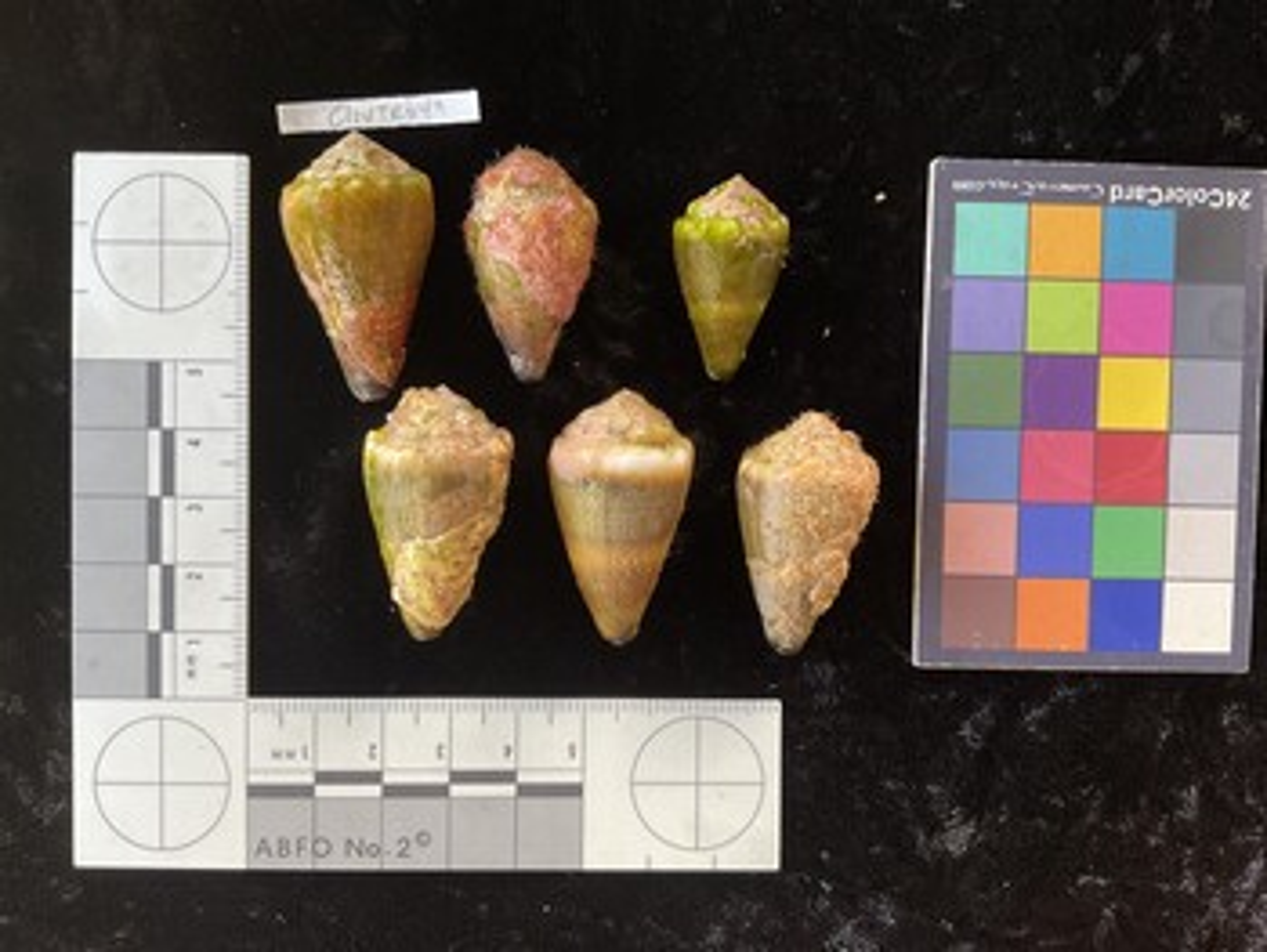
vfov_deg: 48.3
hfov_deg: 61.6
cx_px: 634
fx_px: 1062
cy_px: 476
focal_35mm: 29
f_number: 1.8
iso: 100
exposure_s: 1/60
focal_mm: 3
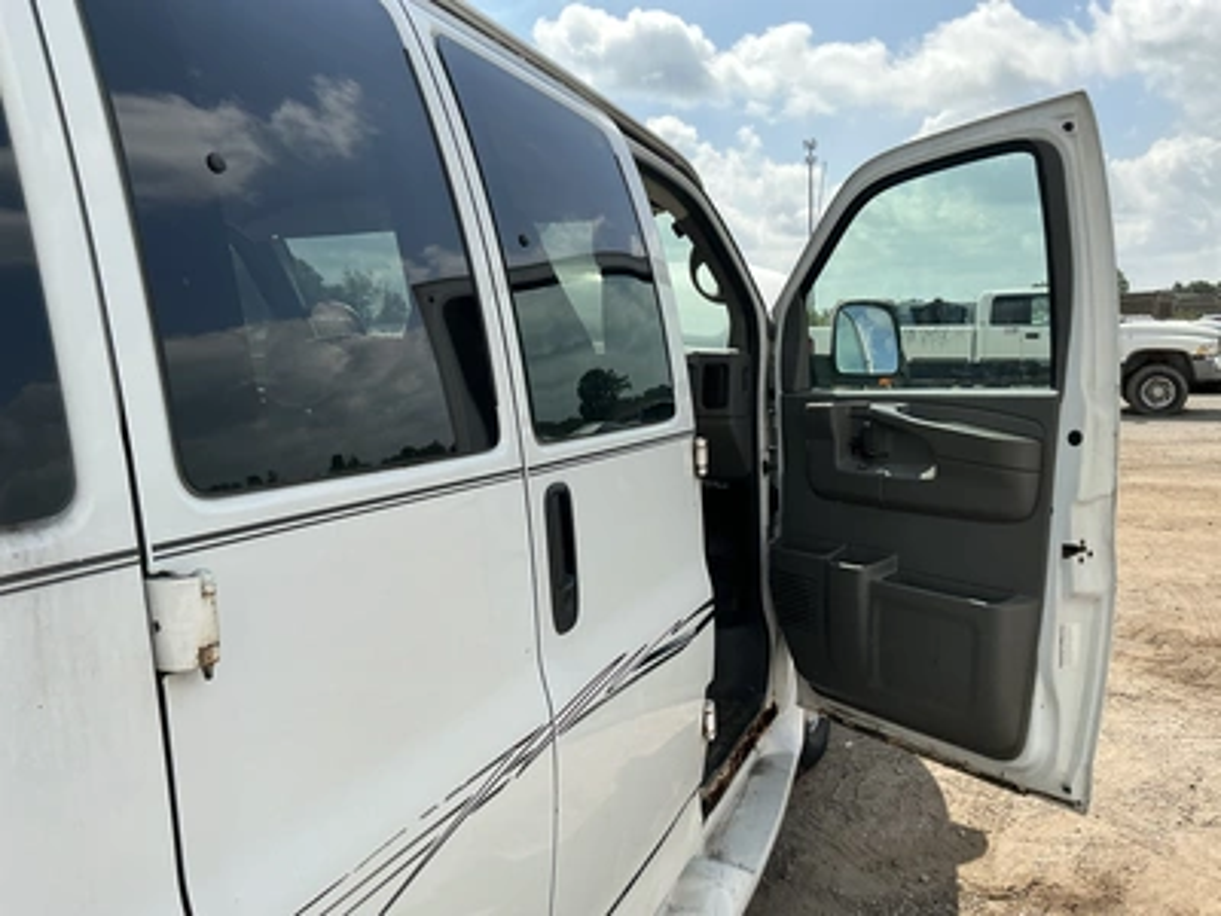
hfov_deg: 63.4
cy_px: 458
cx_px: 610
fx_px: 988
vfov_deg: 49.7
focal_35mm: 28
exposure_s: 1/1786
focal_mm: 3
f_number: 1.8
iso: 25
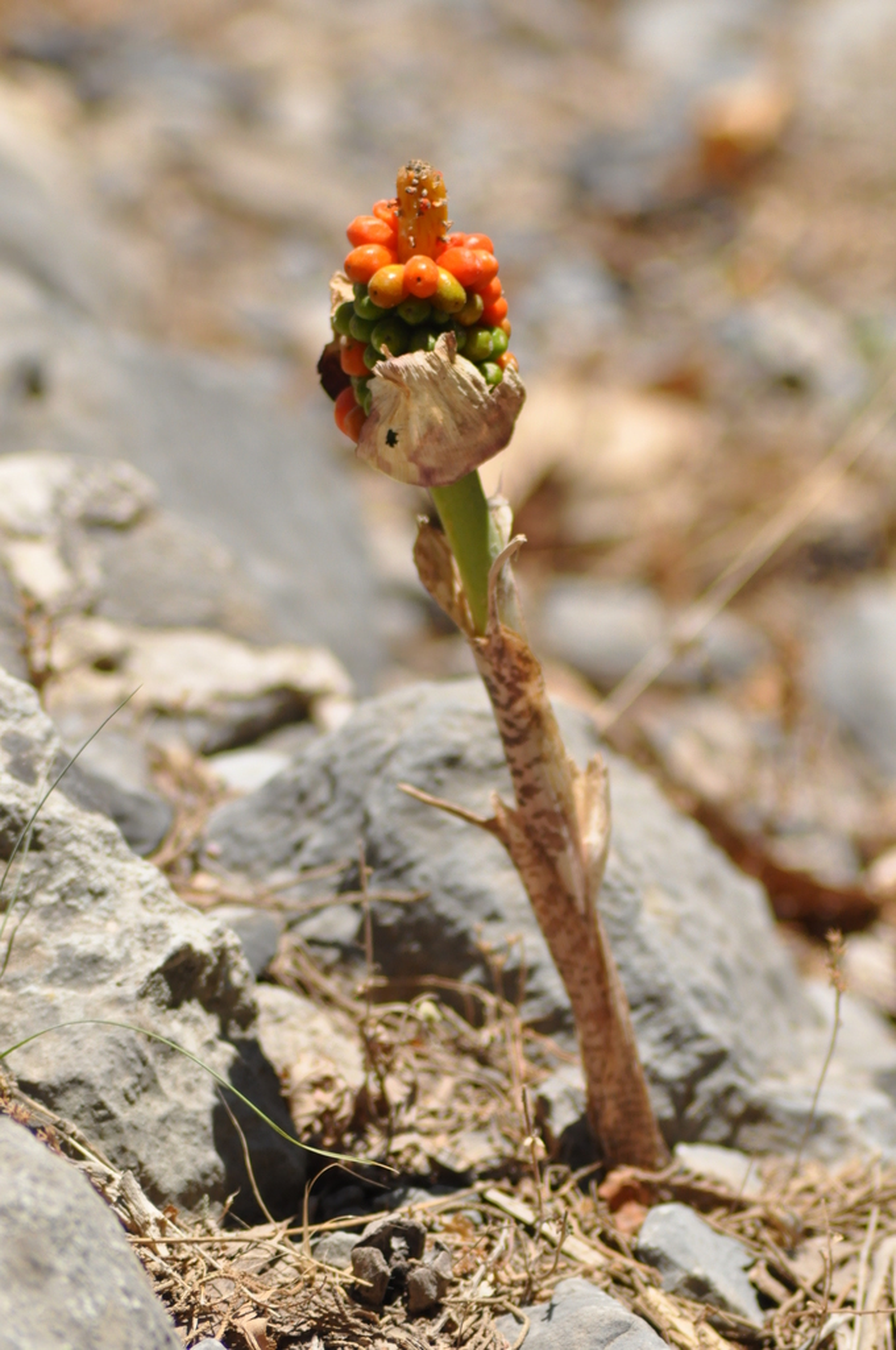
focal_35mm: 375
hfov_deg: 3.7
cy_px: 675
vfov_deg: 5.5
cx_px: 448
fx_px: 14037
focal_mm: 250
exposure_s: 1/3200
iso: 800
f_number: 7.1
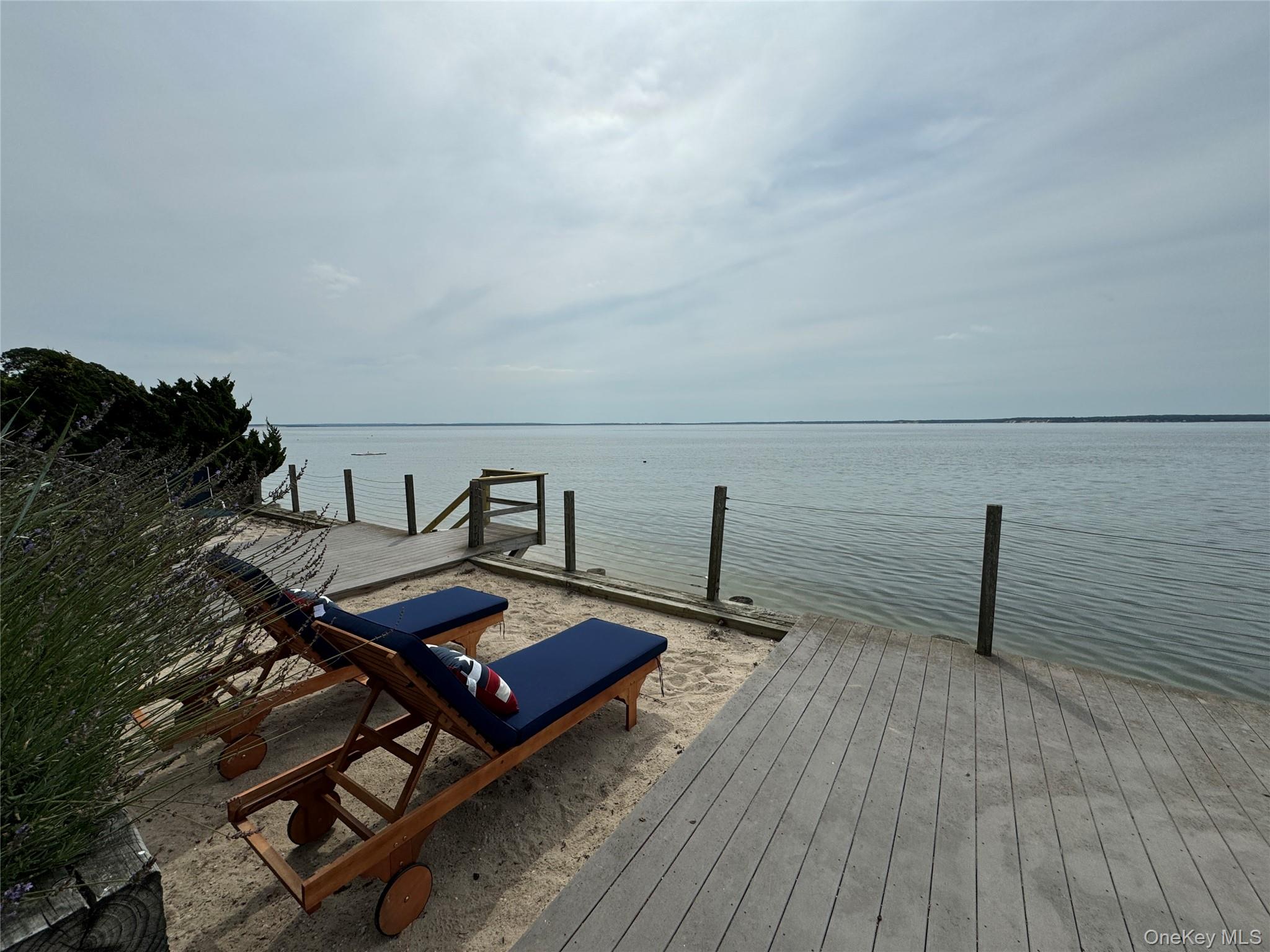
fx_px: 514
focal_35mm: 14
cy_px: 476
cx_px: 635
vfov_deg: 85.7
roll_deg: +0.3
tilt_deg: -6.4
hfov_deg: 102.1
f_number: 2.2
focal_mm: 2.22
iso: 40
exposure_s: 1/4630
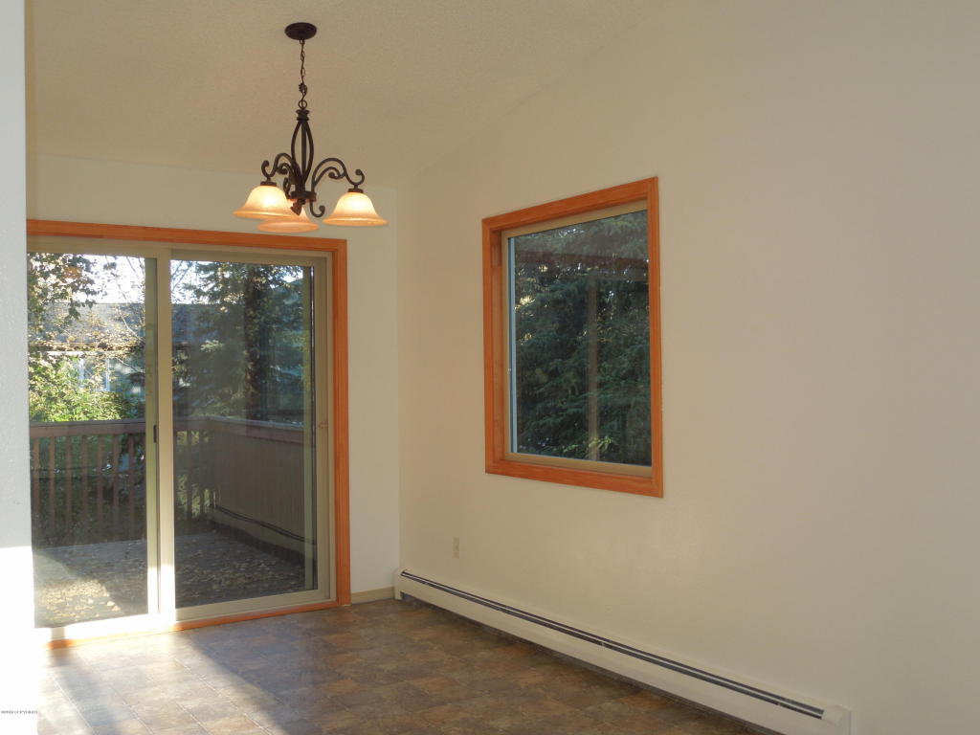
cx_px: 490
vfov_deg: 40.7
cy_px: 368
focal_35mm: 35
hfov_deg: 52.6
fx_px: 991
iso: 110
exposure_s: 1/50
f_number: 3.7
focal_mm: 6.3
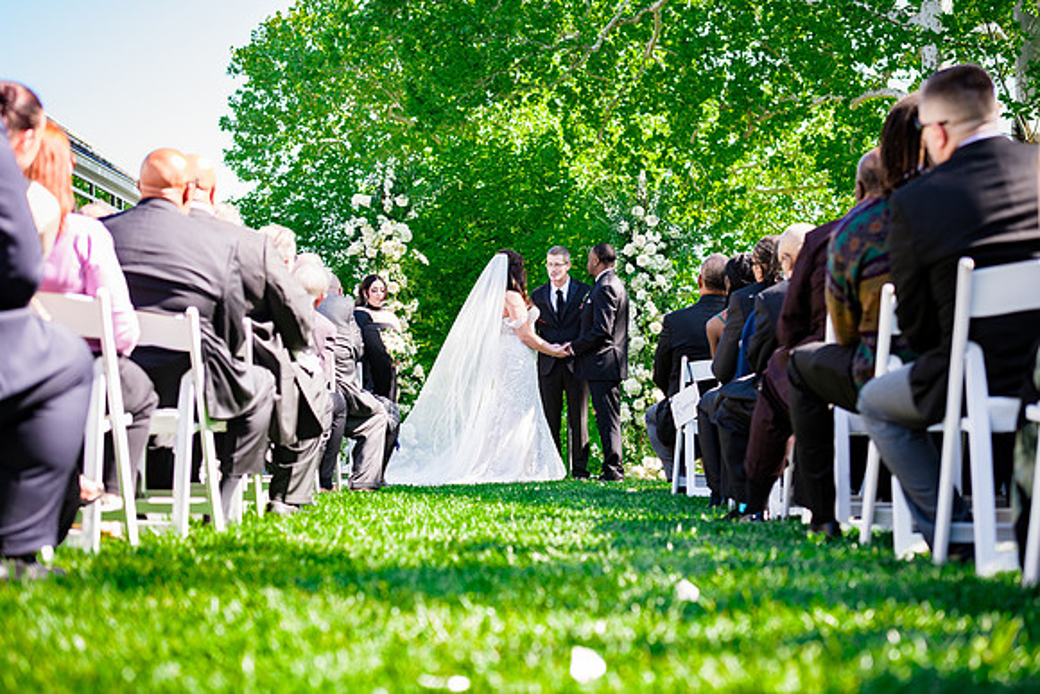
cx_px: 520
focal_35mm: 70
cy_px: 347
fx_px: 2023
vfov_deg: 19.5
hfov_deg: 28.8
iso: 125
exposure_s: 1/200
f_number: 3.5
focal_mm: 70
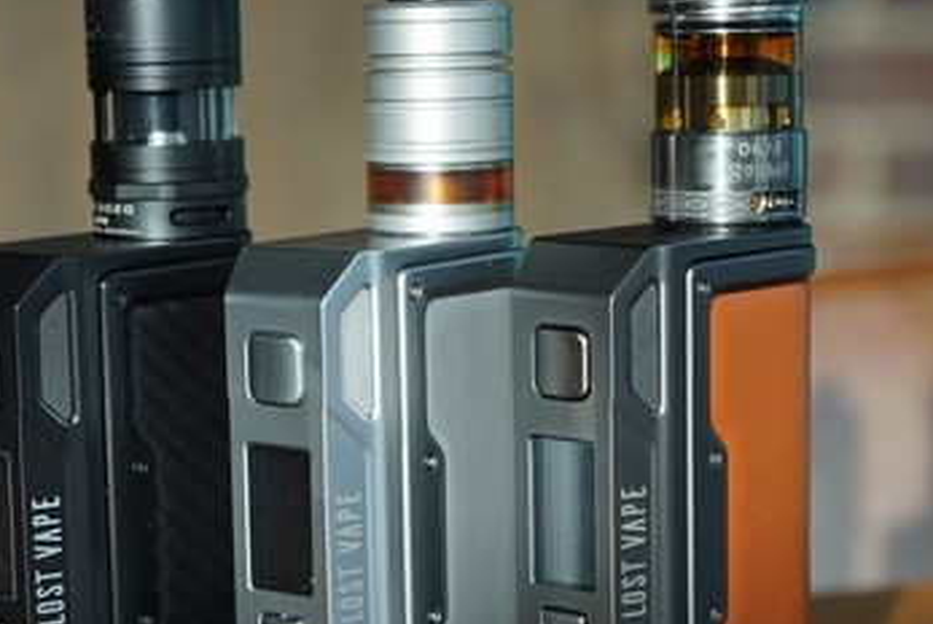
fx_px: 2464
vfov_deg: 14.4
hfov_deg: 21.4
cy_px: 356
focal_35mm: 95
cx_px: 438
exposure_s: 1/160
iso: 125
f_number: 5
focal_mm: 55
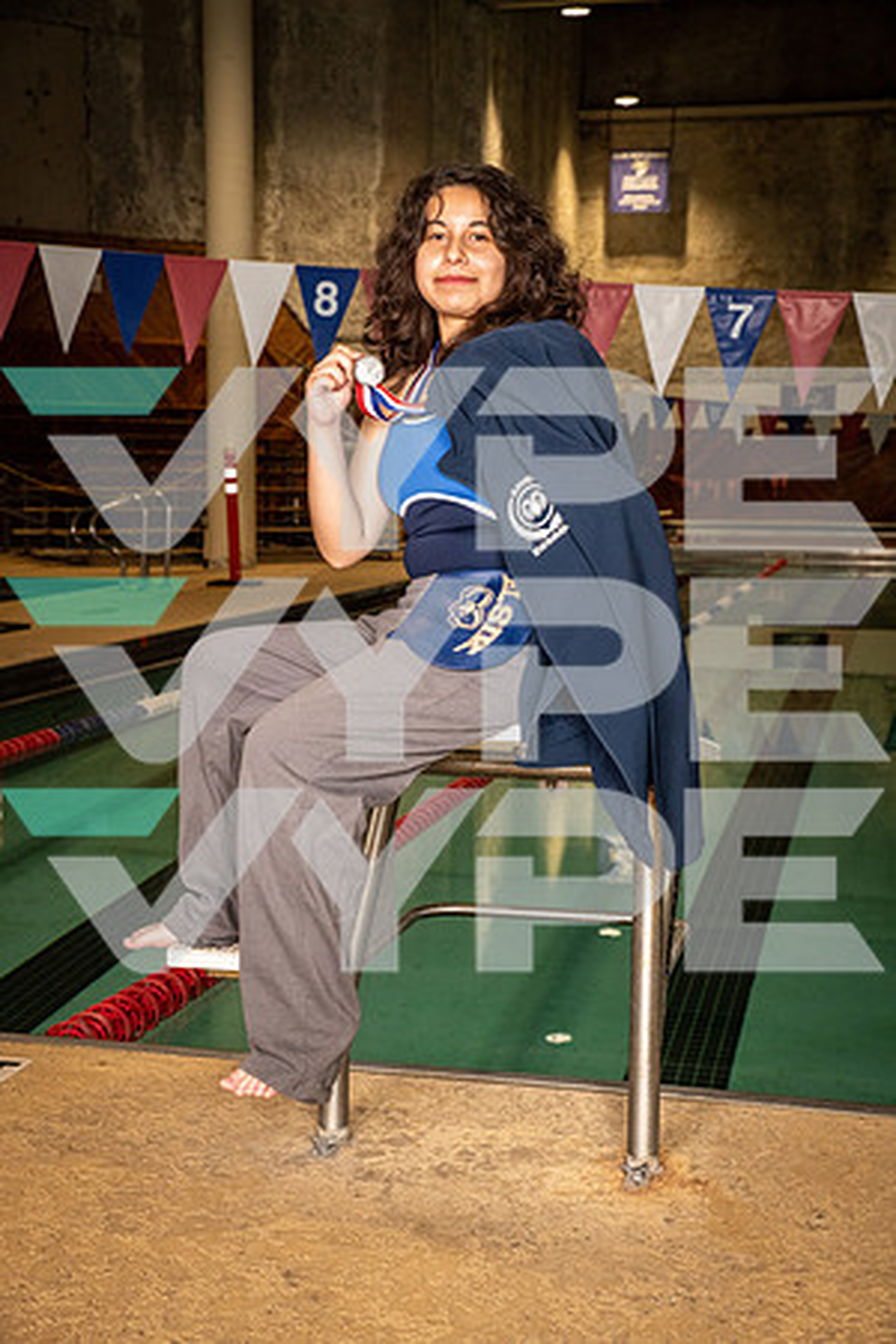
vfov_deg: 36.2
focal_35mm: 55
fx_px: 2053
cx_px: 448
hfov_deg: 24.6
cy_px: 672
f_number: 6.3
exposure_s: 1/400
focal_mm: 55
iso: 1000
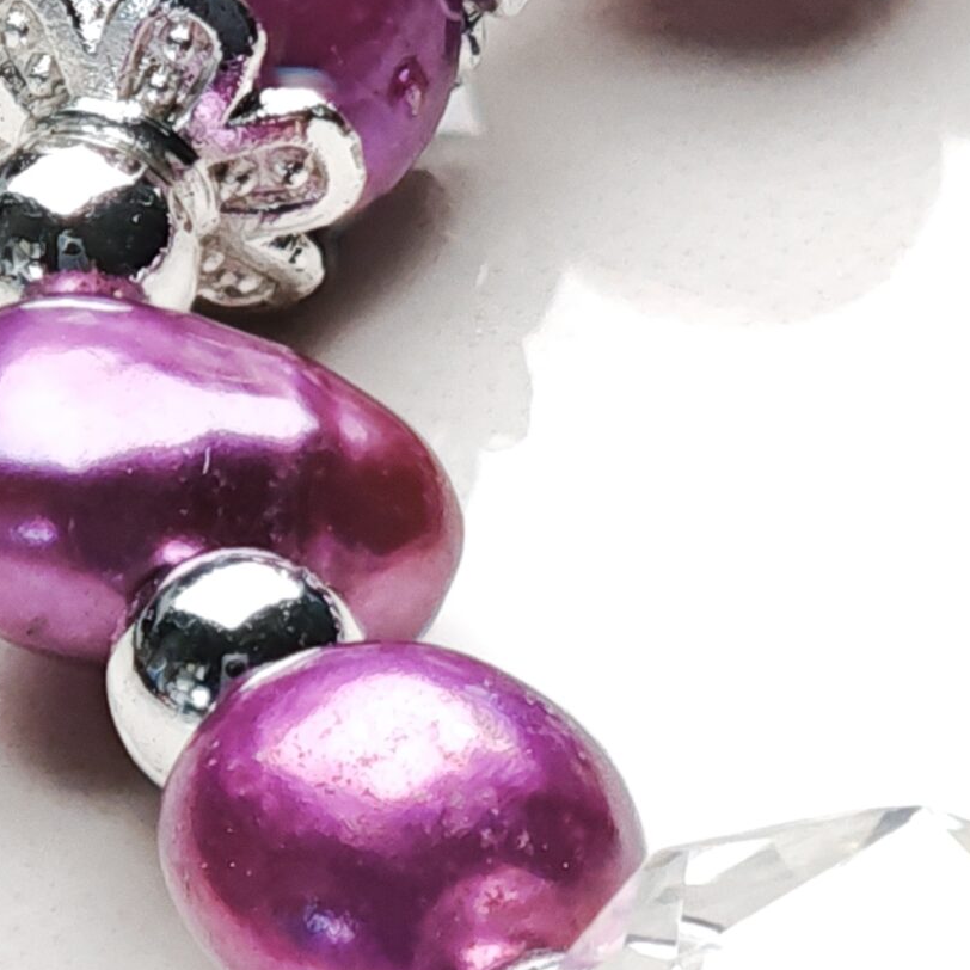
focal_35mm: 351
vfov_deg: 5.0
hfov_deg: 5.0
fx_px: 11128
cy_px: 1402
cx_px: 847
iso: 100
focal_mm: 11.5
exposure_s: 1/697
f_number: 1.8
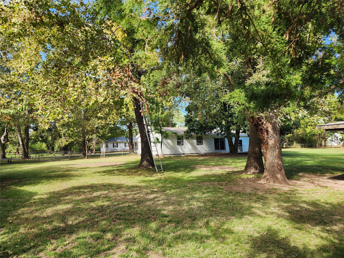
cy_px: 129
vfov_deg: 58.9
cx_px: 172
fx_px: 229
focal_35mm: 23
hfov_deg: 73.9
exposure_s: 1/186
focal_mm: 6.4
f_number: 1.8
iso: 12
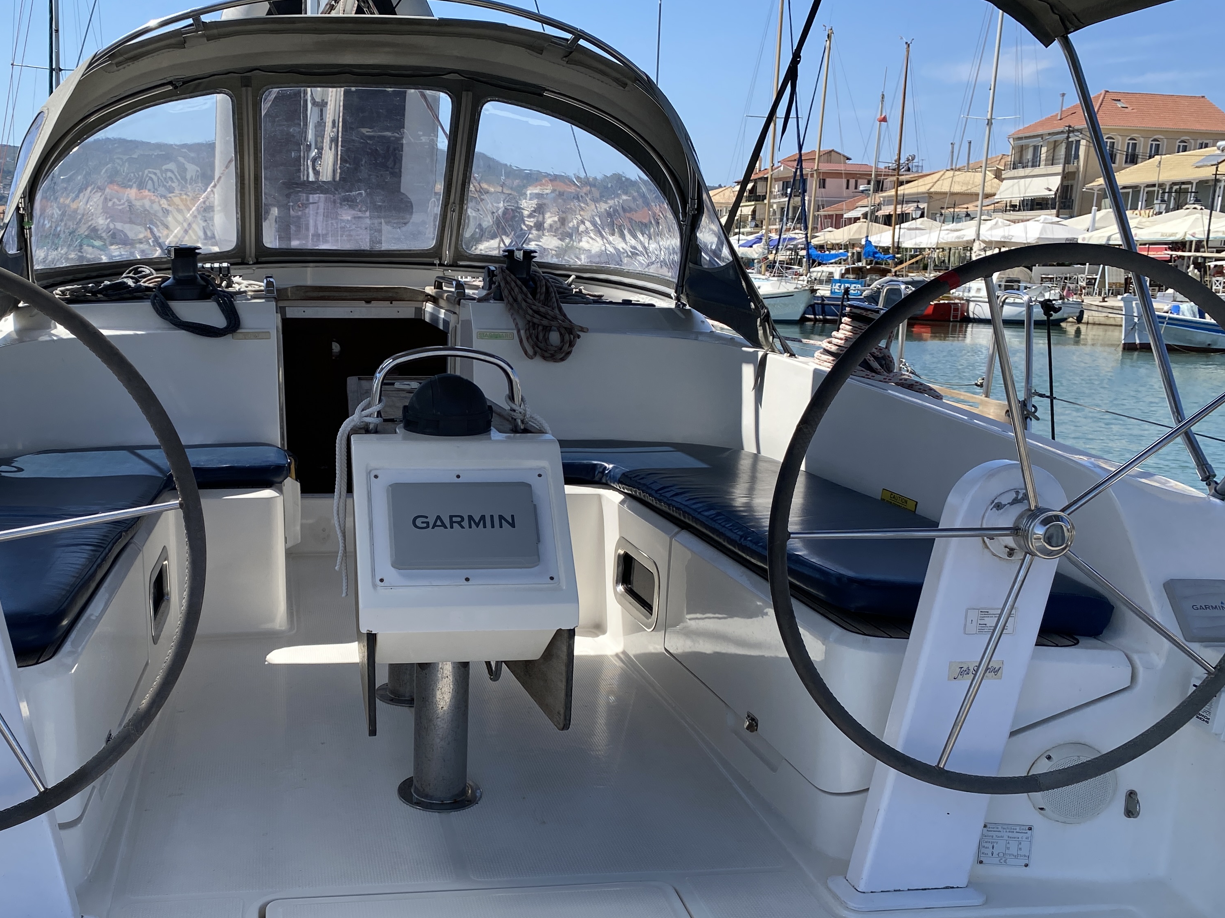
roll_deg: -1.3
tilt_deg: -13.2
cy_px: 565
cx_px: 423
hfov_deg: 51.8
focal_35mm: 35
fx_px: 1239
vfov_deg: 40.5
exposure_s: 1/2268
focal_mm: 4.25
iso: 32
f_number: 1.8
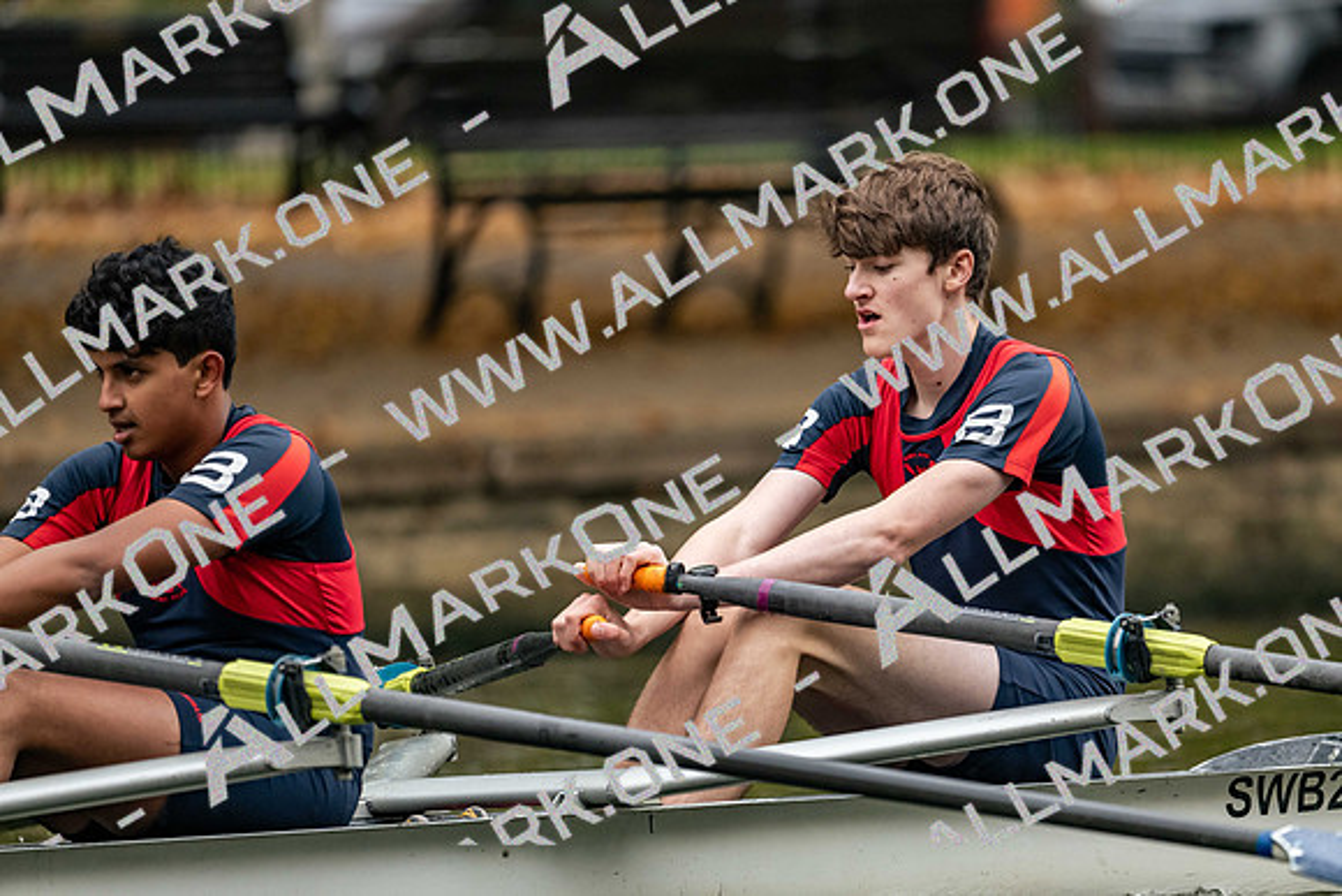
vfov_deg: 3.4
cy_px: 448
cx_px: 671
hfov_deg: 5.2
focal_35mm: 400
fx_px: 14914
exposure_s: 1/2500
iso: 2500
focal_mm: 400
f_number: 4.5
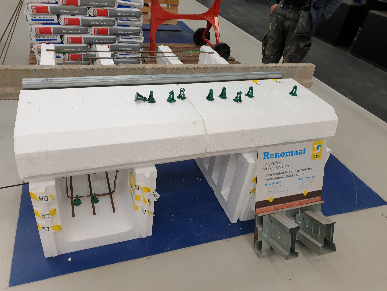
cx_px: 194
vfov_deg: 53.1
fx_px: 291
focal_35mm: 26
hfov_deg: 67.3
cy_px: 146
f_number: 2.4
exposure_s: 1/100
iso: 80
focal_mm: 4.3
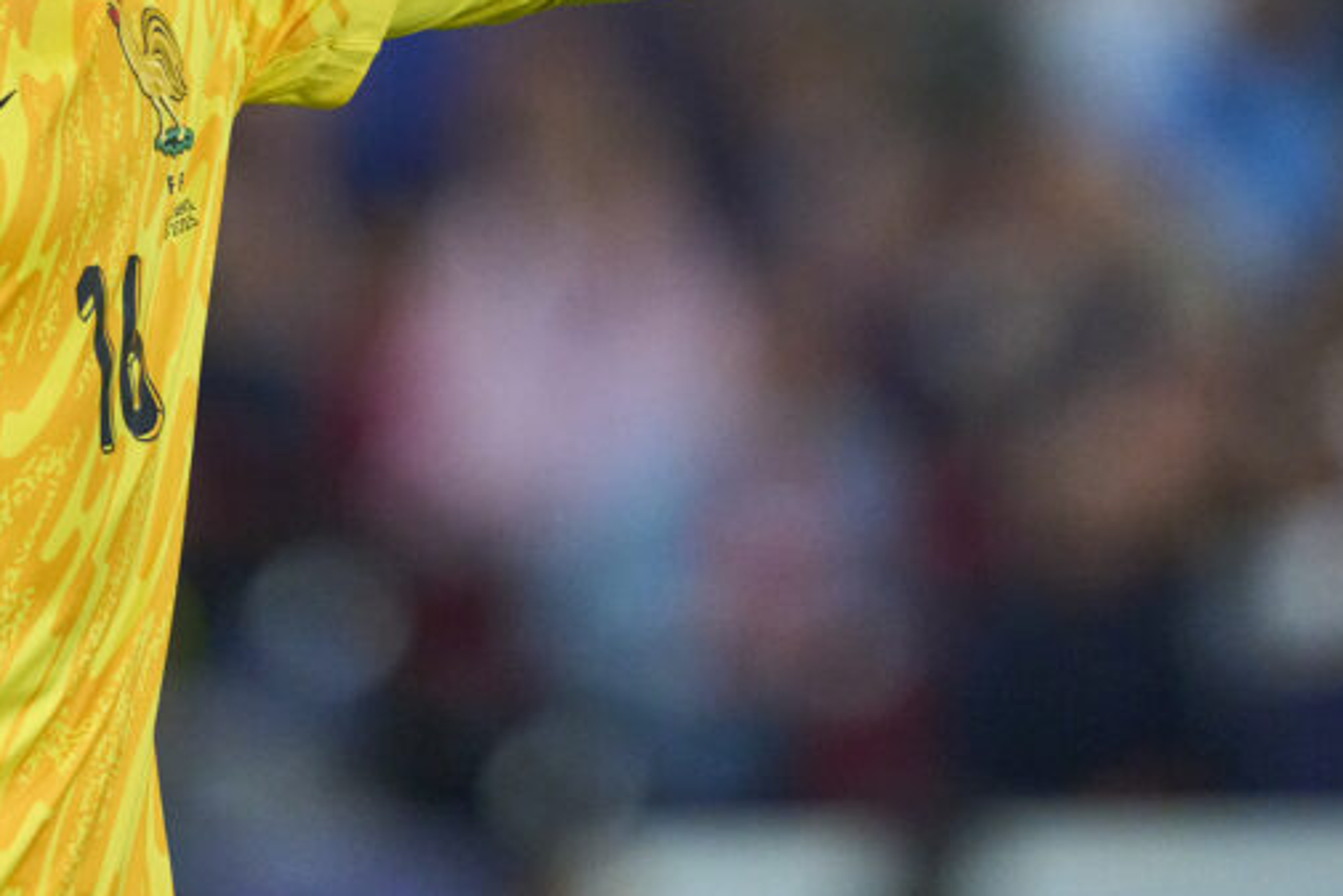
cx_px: 572
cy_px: 0
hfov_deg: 1.5
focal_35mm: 1354
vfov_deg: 1.0
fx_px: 50523
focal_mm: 600
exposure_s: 1/2500
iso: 6400
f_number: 4
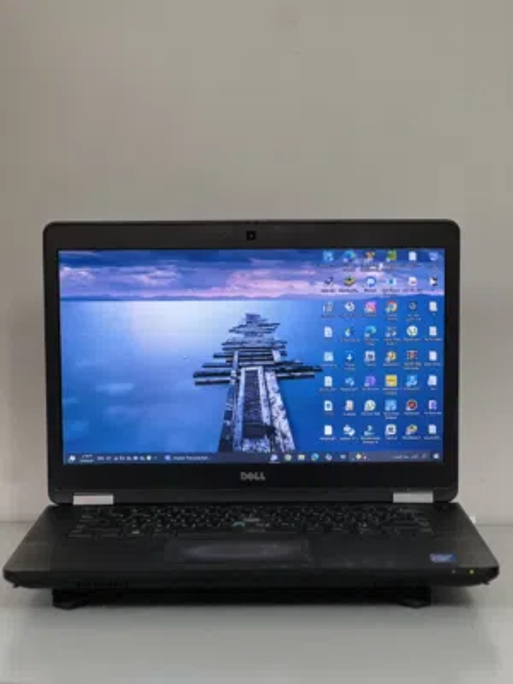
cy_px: 342
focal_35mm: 77
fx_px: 1521
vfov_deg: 25.3
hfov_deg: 19.1
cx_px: 256
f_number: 2.8
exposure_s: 1/24
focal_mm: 9
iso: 400
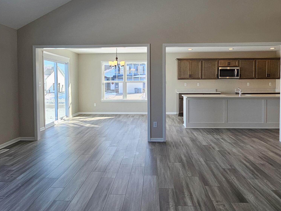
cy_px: 93
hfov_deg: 67.3
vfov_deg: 52.9
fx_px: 211
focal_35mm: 26
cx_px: 138
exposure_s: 1/120
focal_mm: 1.74
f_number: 2.2
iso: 50
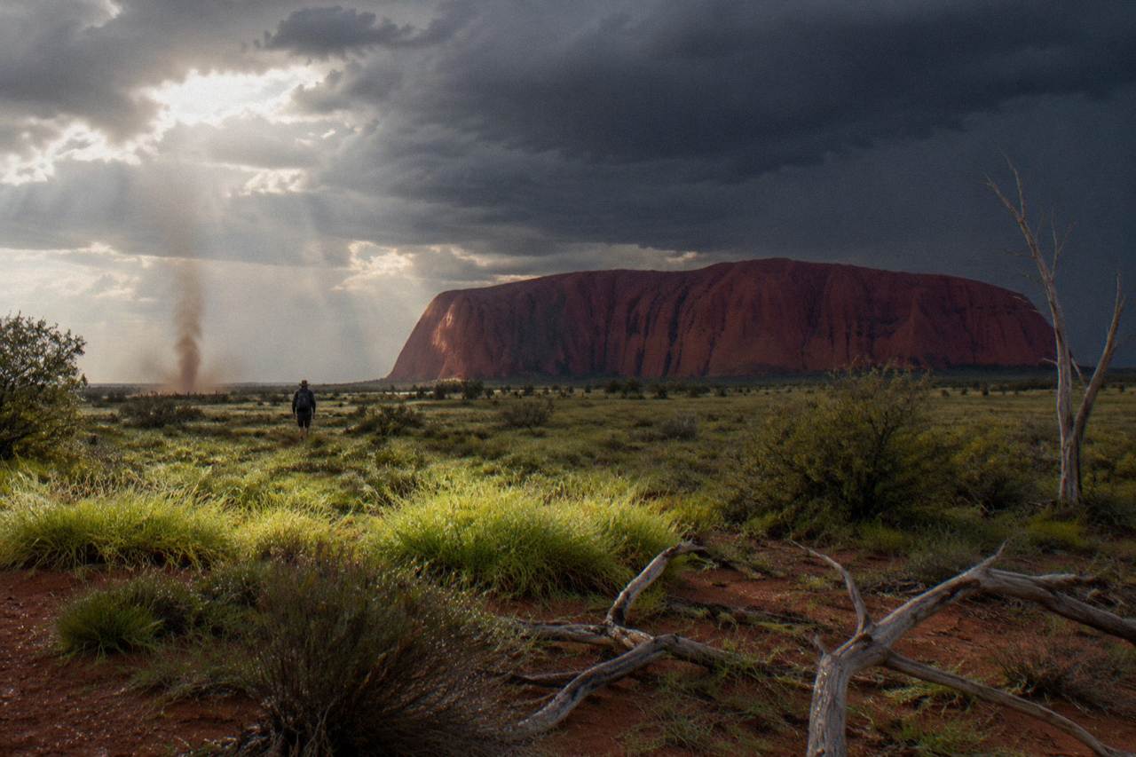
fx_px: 2019
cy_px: 378
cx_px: 568
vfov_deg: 21.2
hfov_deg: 31.4
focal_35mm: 64
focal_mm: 64
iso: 400
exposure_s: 1/640
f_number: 6.3
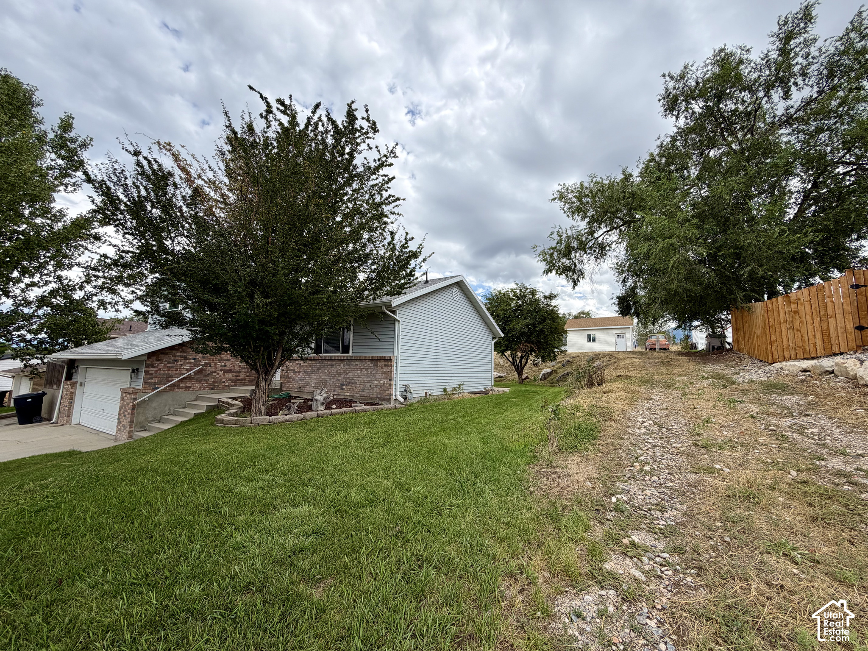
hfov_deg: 102.1
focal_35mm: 14
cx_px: 434
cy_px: 326
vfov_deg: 85.7
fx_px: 351
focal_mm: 2.22
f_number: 2.2
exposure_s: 1/770
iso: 32
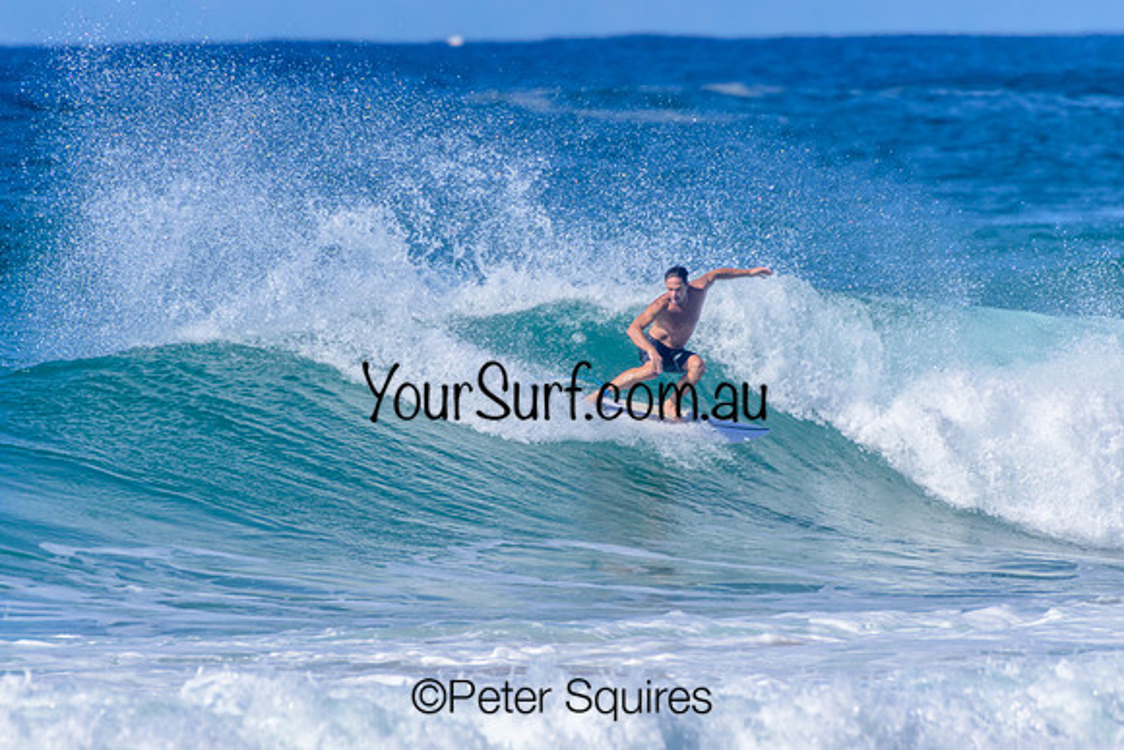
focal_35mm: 900
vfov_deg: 1.5
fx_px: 28105
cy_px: 375
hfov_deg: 2.3
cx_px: 562
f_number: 11
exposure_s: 1/2000
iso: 720
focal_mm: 900
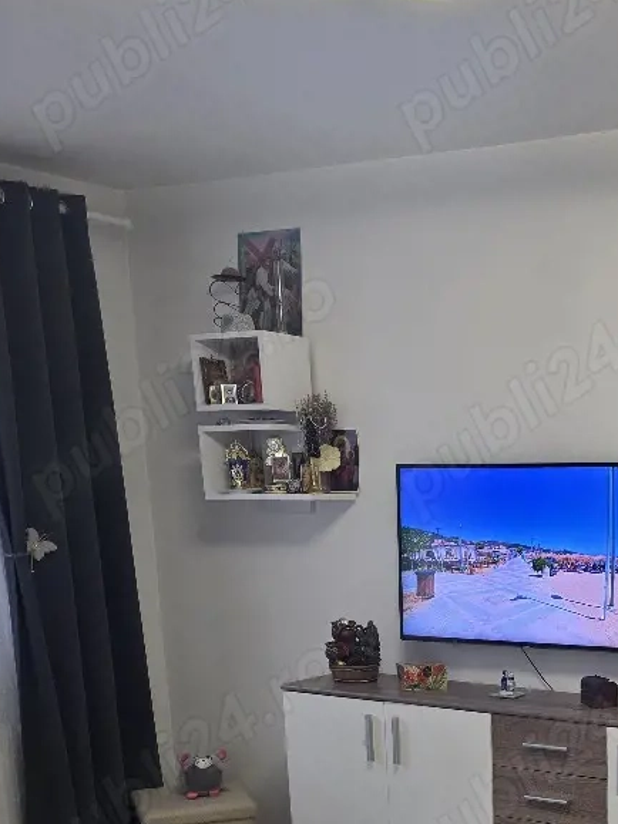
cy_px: 818
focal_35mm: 53
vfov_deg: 33.2
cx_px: 645
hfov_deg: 25.8
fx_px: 1262
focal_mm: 6.3
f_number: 1.7
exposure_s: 1/101
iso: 100
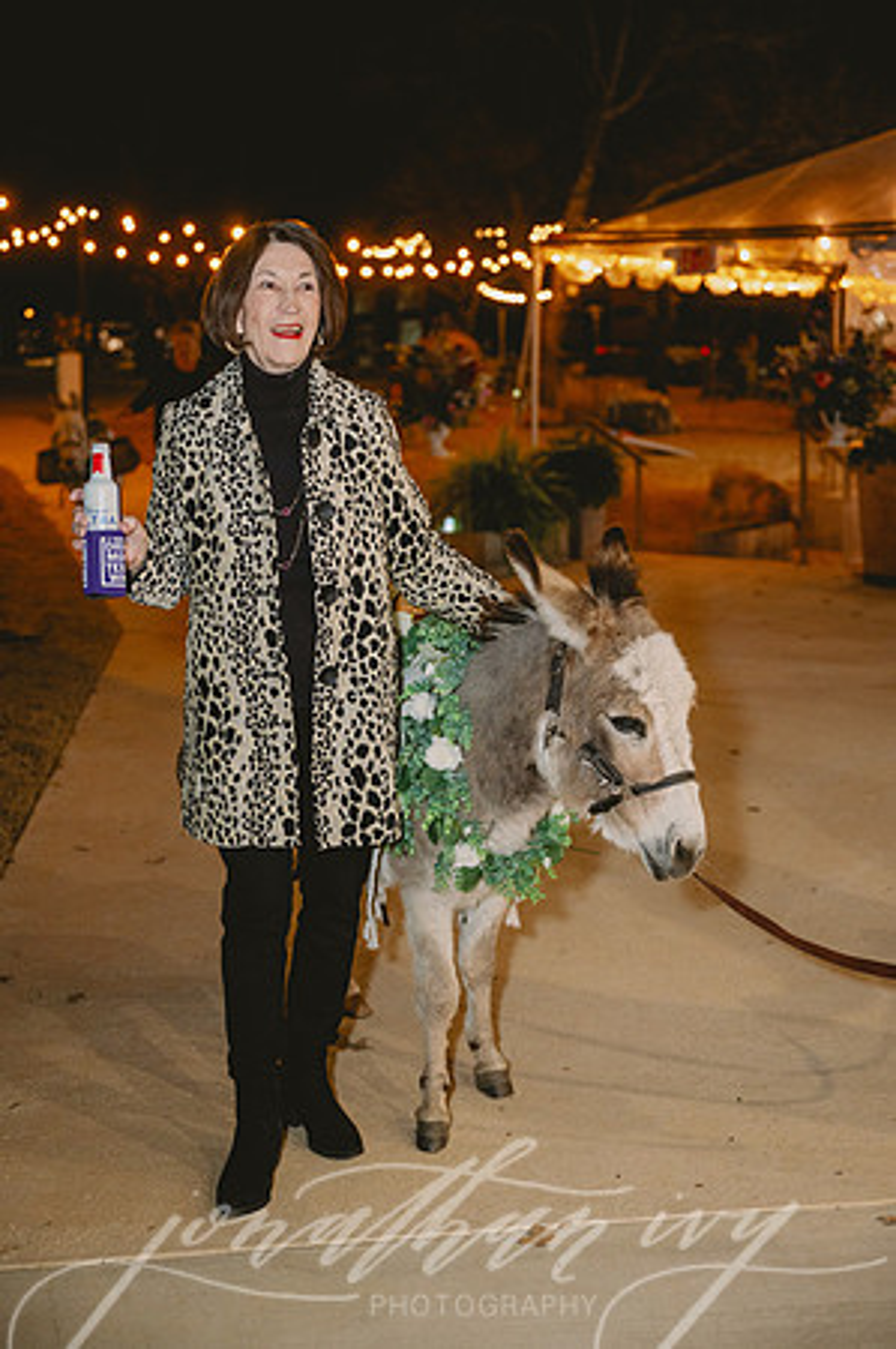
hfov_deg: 29.2
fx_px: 1721
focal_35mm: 46
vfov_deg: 42.8
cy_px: 674
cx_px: 448
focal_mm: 46
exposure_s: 1/100
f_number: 2.8
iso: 2500
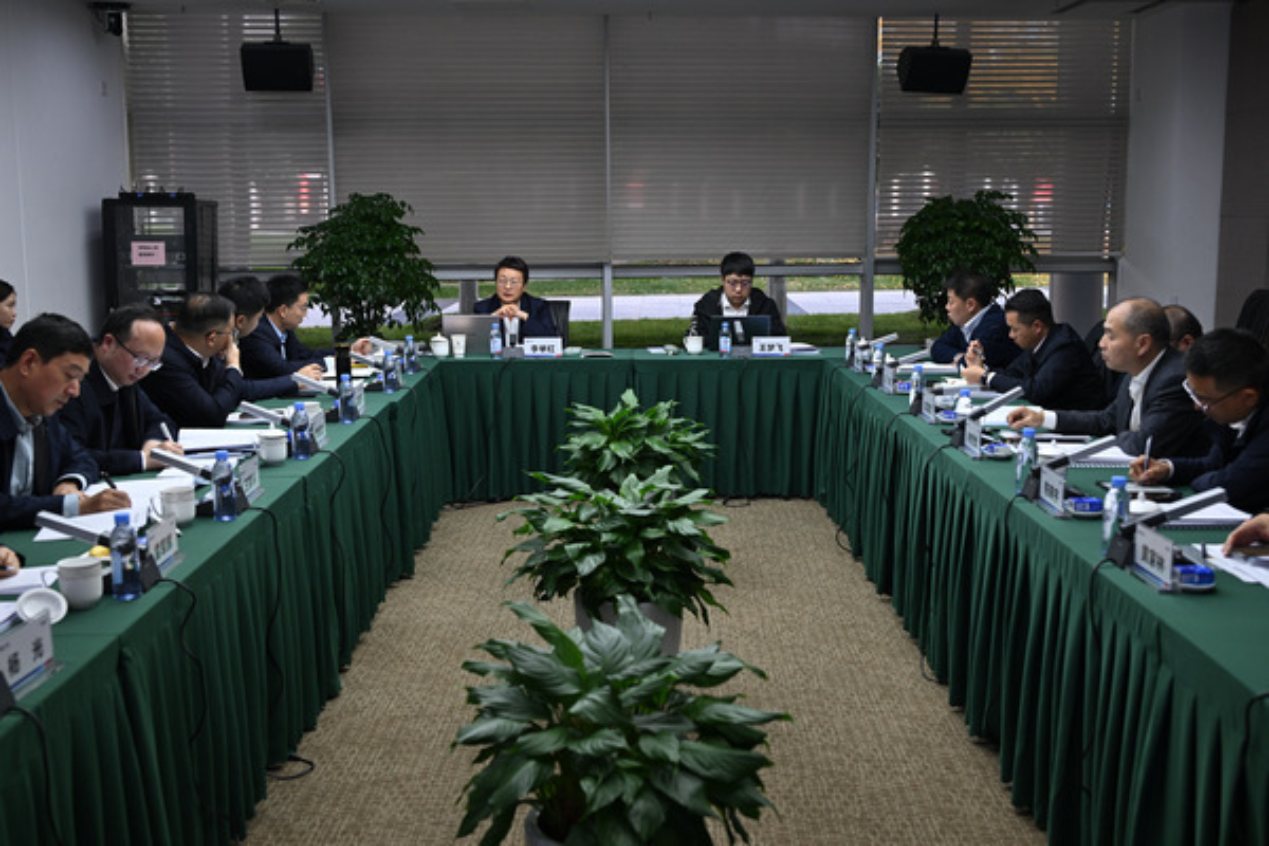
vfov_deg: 33.4
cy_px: 423
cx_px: 634
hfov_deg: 48.5
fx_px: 1410
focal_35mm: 40
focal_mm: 40
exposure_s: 1/200
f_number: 4
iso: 800
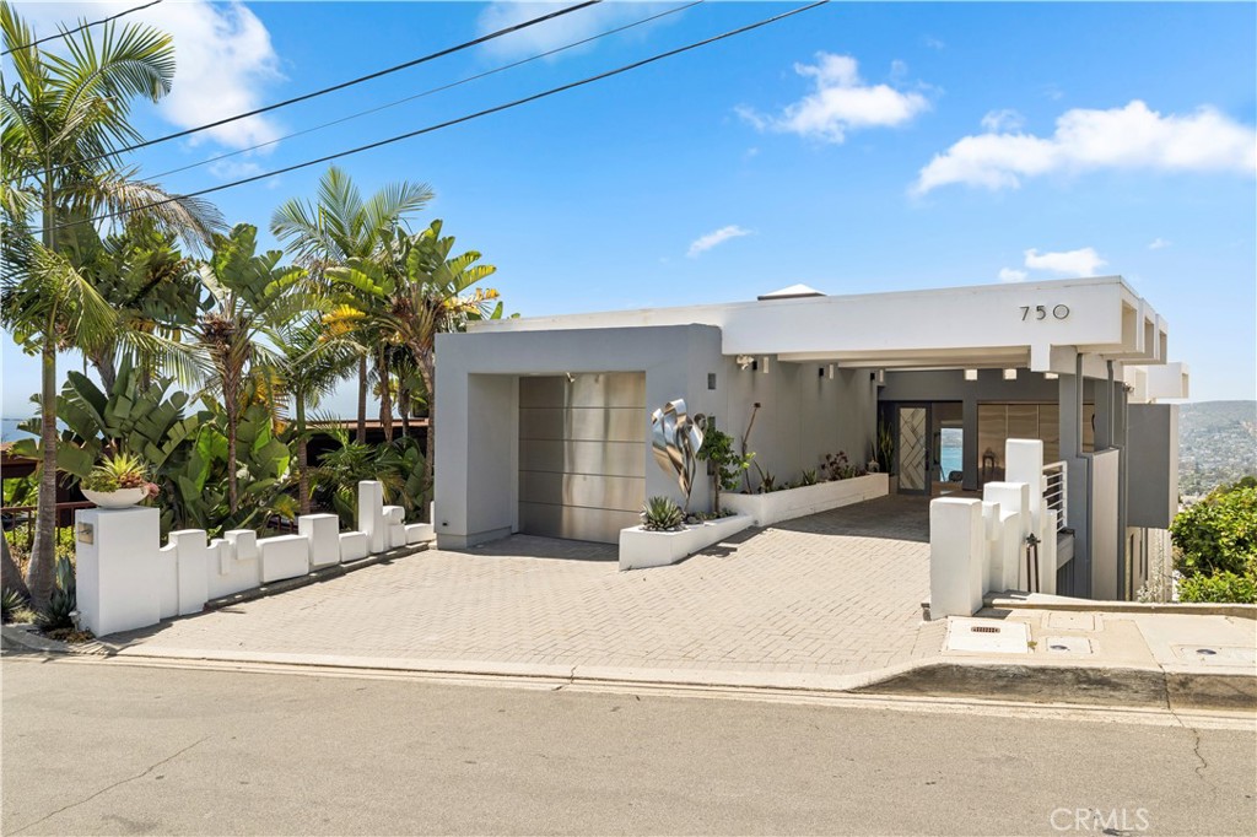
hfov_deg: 73.8
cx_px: 628
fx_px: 838
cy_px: 418
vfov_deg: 53.1
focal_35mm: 24
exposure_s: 1/250
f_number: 10
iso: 125
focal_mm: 24
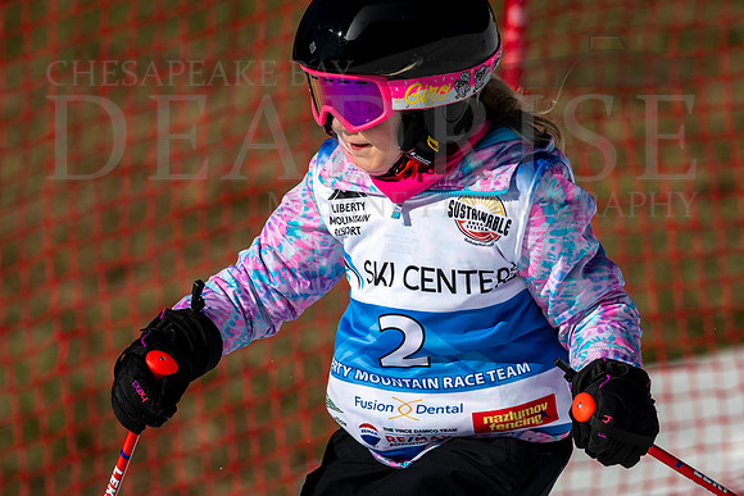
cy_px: 276
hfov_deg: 2.7
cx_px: 378
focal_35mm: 752
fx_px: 15536
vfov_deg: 1.8
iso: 200
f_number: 8
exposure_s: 1/2000
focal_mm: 400
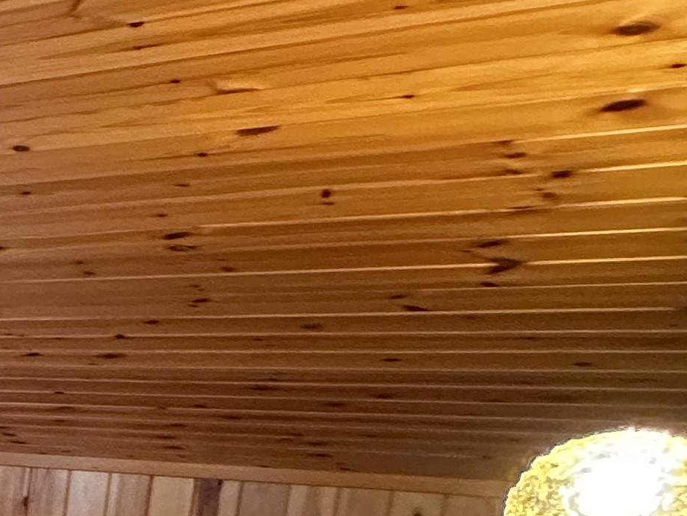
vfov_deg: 22.5
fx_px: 1211
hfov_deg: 20.2
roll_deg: +0.0
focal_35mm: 61
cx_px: -615
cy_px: 587
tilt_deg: -12.0
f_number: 2.2
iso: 800
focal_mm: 2.22
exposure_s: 1/50
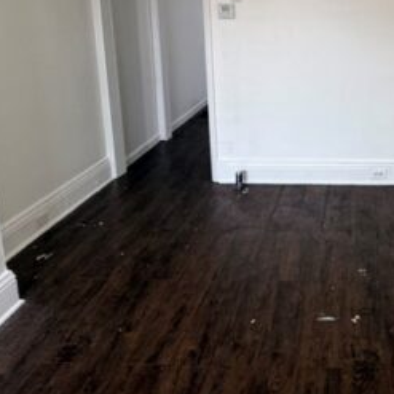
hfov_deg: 39.0
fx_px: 515
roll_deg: +0.1
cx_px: 351
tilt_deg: -9.3
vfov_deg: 40.6
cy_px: 96
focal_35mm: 40
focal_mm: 2.22
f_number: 2.2
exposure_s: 1/120
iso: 160
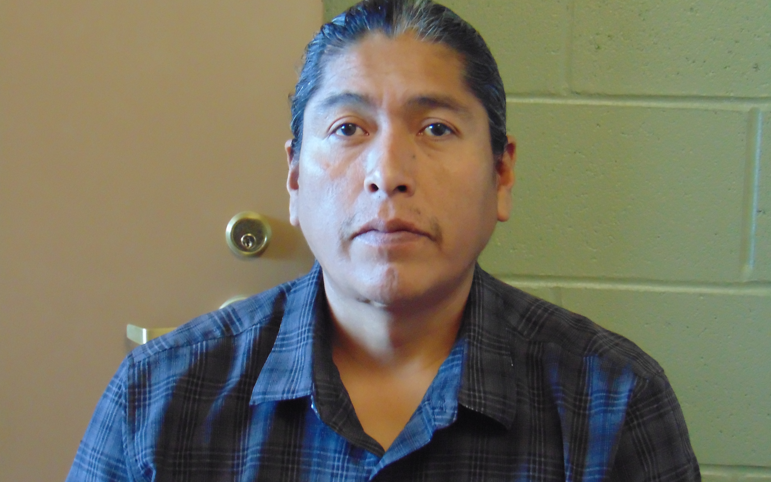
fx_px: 1597
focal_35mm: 76
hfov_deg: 27.1
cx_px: 388
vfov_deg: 17.2
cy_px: 228
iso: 640
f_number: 3.7
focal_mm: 12.8
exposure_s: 1/30
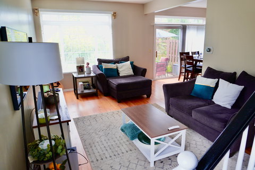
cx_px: 128
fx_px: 181
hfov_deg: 70.4
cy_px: 85
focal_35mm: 26
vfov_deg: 50.4
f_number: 5.6
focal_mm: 17
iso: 100
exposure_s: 1/4
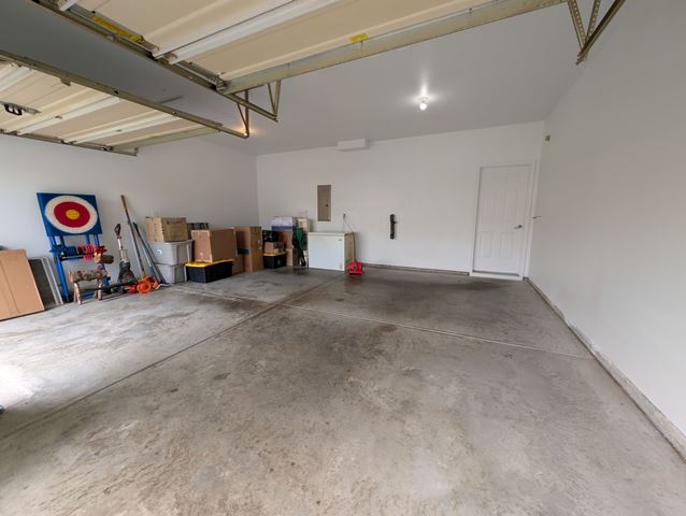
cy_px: 258
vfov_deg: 94.6
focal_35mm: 12
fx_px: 238
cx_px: 343
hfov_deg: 110.5
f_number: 1.7
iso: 65
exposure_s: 1/120
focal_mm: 2.02
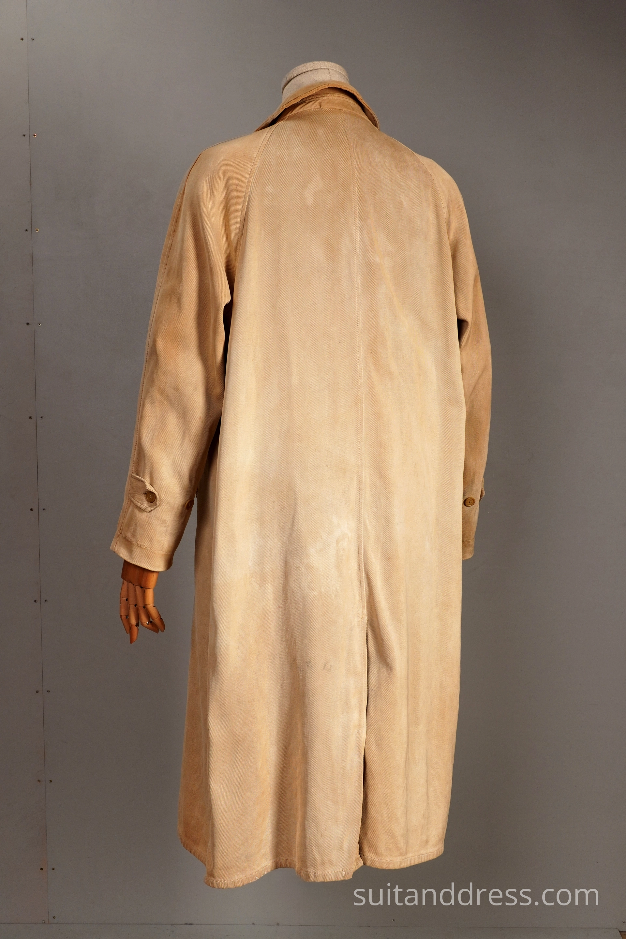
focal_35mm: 48
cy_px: 470
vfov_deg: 41.1
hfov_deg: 28.1
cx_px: 313
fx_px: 1252
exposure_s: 1/50
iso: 320
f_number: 6.3
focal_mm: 32
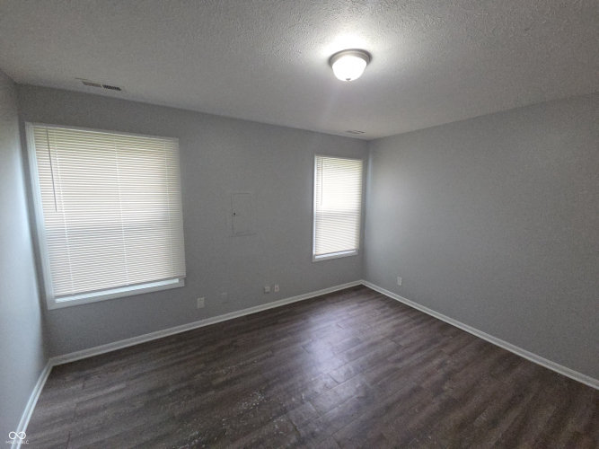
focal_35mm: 13
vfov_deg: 89.9
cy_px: 224
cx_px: 300
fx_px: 225
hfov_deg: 106.2
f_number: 2.2
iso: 500
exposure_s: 1/100
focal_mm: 2.2
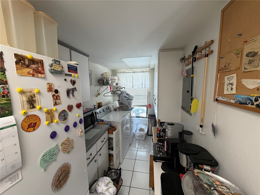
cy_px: 98
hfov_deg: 102.1
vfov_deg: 85.7
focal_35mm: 14
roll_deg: +0.9
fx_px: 105
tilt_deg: -7.2
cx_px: 130
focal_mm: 2.22
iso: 320
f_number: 2.2
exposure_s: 1/60
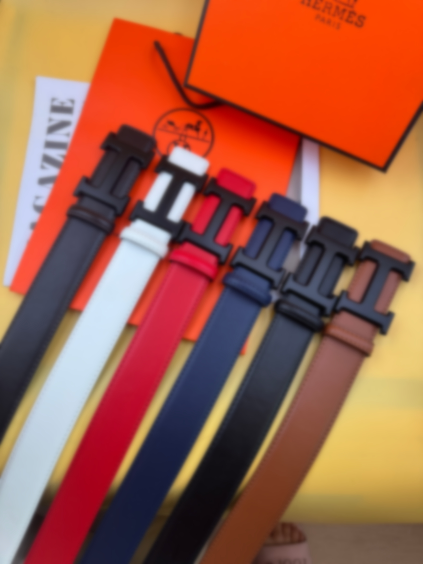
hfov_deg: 56.8
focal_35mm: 24
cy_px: 282
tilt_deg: -77.3
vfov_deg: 71.6
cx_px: 212
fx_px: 391
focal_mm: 6.76
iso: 160
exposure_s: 1/121
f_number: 1.78
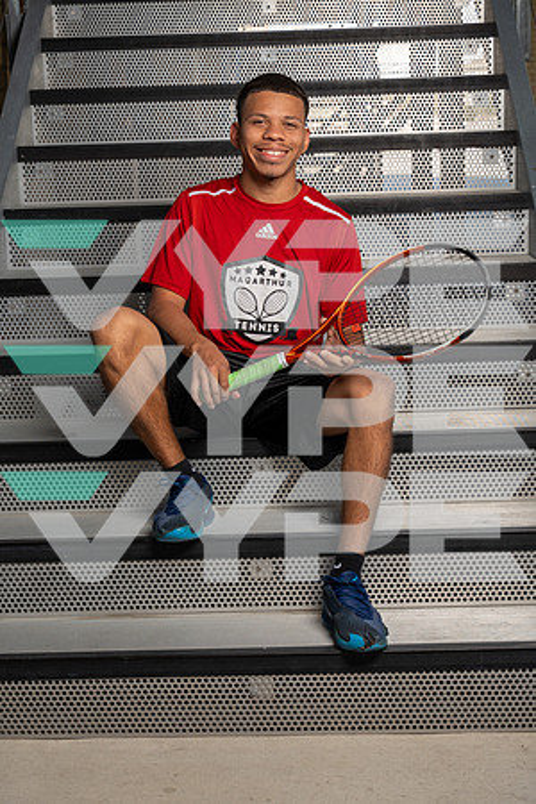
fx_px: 1563
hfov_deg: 19.5
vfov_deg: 28.8
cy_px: 402
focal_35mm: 70
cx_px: 268
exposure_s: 1/250
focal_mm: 70
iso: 250
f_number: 8
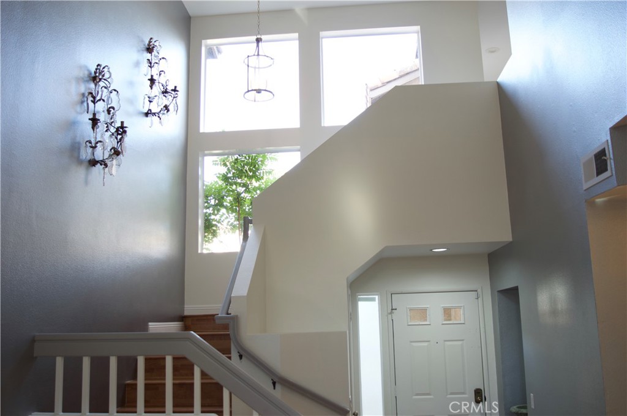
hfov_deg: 55.2
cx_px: 314
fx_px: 600
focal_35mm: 34
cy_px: 208
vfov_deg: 38.3
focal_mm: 23
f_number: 3.8
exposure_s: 1/15
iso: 100
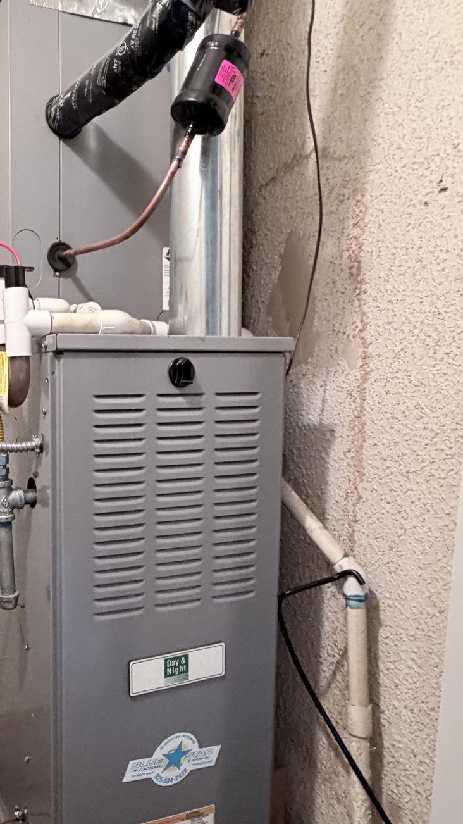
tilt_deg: -5.4
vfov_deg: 69.8
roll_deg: +0.1
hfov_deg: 39.5
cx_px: 38
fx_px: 590
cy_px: 444
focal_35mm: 27
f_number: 2.2
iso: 640
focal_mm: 2.22
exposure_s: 1/60
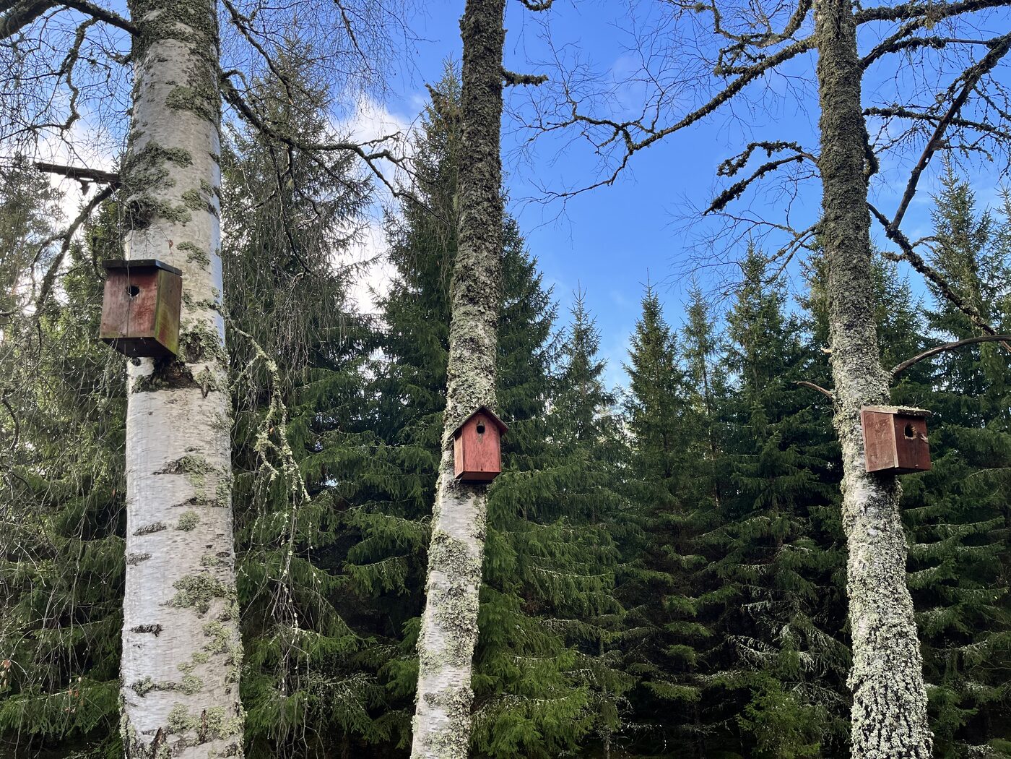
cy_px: 380
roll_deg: +1.9
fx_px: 759
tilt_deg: +19.0
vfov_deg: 53.1
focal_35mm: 26
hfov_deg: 67.3
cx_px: 506
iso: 50
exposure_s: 1/688
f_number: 1.6
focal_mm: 5.1
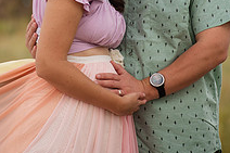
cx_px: 52
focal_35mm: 233
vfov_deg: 5.9
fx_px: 1487
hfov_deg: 8.8
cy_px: -39
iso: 125
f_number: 2.5
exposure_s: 1/1000
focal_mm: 85
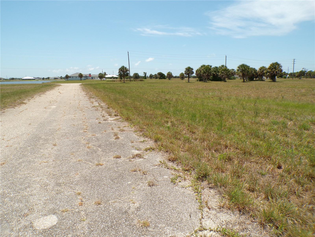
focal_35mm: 24
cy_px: 118
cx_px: 158
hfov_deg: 71.6
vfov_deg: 56.8
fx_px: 218
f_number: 4.4
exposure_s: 1/750
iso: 100
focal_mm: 4.3
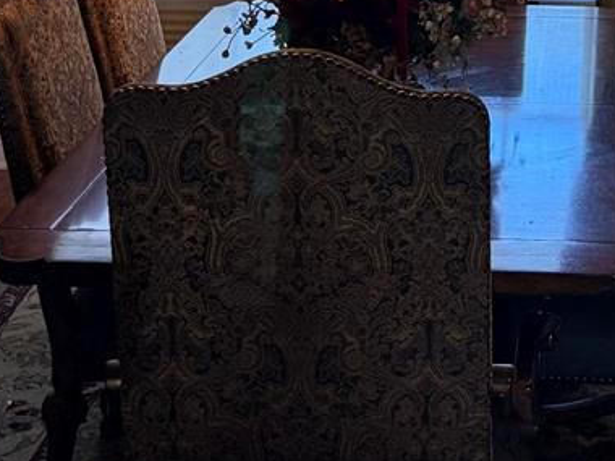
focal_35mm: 101
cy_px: -102
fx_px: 1794
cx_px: 573
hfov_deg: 19.1
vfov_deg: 14.2
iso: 400
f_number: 1.78
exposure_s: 1/60
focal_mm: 6.76
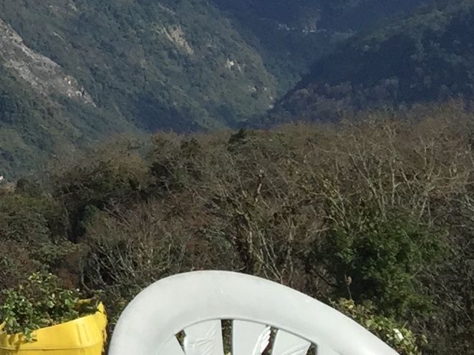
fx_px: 1957
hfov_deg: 11.9
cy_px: -109
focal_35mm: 143
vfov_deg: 10.2
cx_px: -561
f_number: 2.2
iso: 32
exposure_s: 1/2639
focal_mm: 4.15
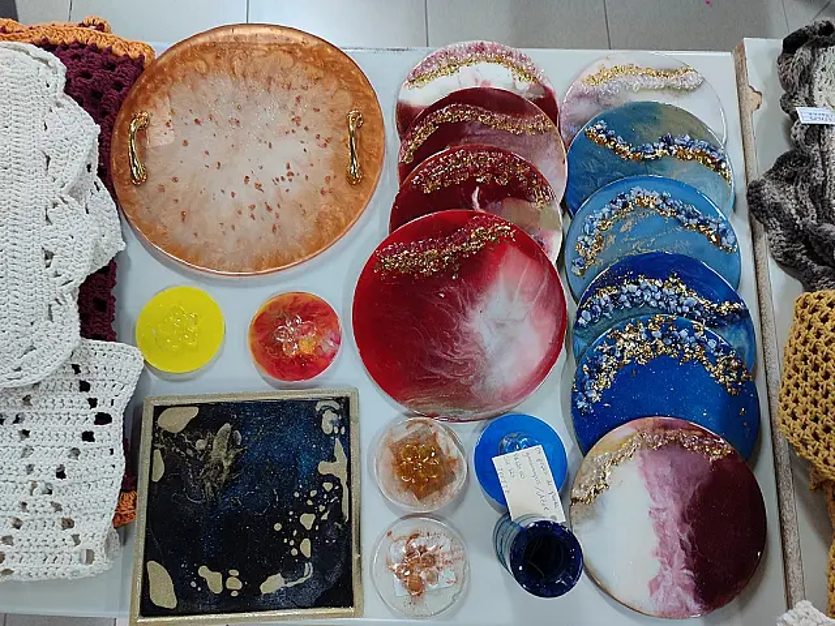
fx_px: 603
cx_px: 418
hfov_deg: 69.4
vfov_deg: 54.9
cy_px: 313
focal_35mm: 25
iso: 575
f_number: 1.89
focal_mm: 5.95
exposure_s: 1/20
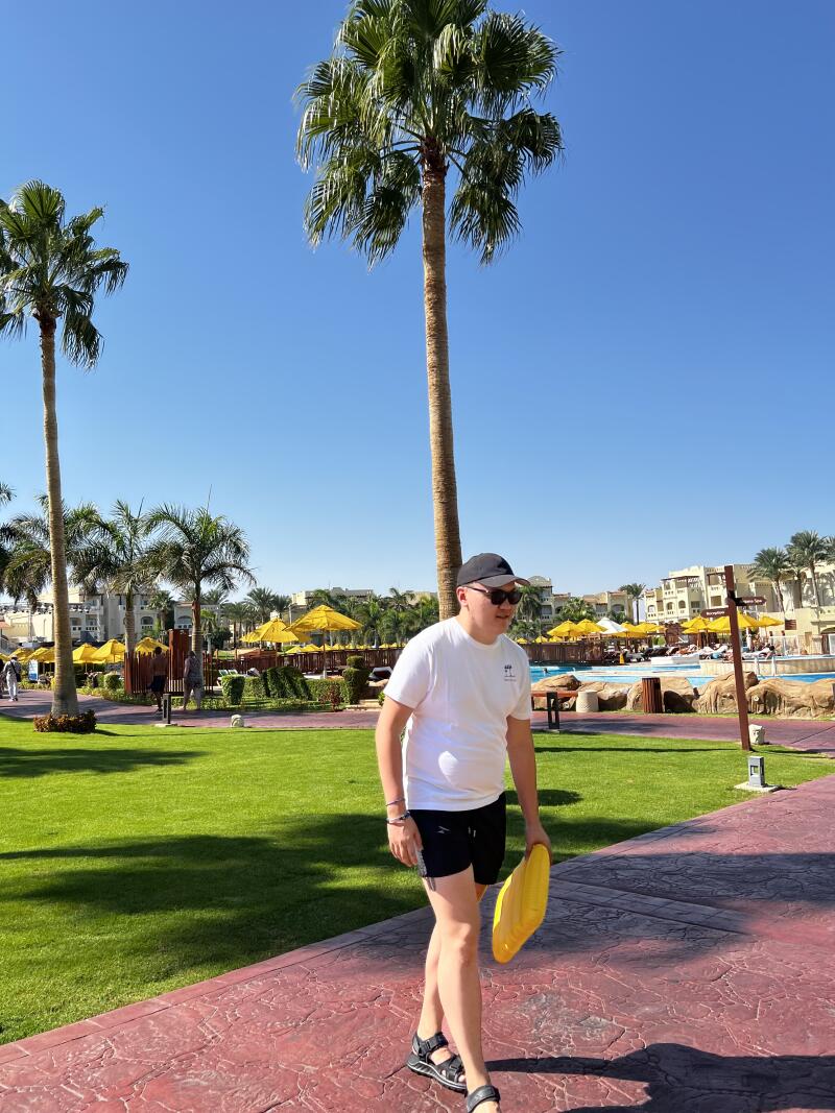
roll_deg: +3.0
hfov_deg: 53.1
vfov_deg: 67.3
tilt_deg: +7.2
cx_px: 418
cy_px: 556
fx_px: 836
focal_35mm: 26
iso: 50
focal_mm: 5.7
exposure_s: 1/4444
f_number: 1.5
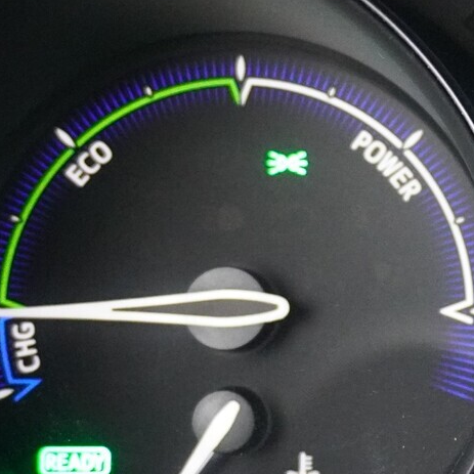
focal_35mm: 116
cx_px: 710
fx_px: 1797
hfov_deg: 14.1
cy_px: 265
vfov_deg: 15.0
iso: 6400
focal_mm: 26
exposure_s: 1/20
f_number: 4.5
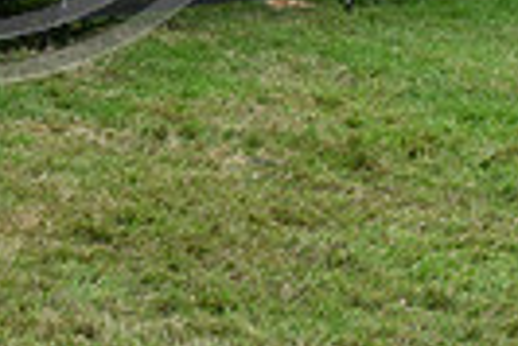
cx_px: -105
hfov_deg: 9.3
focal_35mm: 218
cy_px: -367
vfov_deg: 6.1
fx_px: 3140
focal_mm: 50
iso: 720
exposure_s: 1/1250
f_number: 5.6
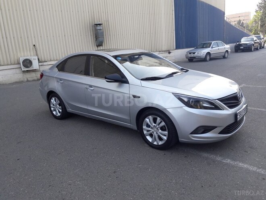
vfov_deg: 49.7
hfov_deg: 63.4
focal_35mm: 28
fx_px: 215
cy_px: 100
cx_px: 133
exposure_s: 1/298
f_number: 1.9
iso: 40
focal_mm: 3.7
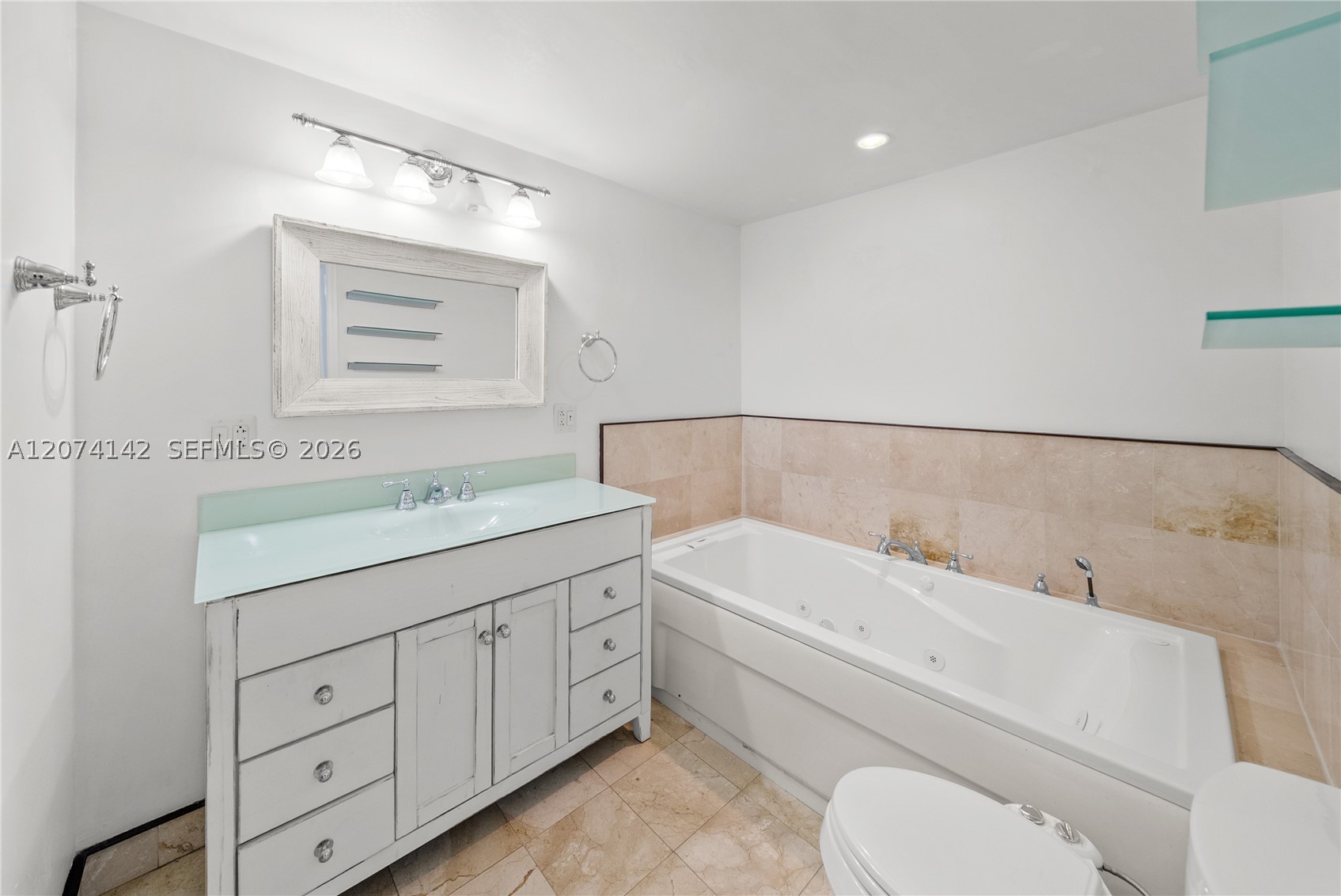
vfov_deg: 90.1
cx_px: 670
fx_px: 447
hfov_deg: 112.6
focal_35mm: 12
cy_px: 448
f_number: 8
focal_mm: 12
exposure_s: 1/4
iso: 400
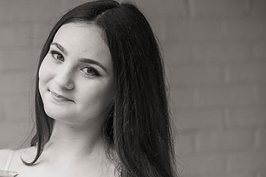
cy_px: 108
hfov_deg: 10.3
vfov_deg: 6.9
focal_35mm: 199
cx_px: 6
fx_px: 1471
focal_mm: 98
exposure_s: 1/640
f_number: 4
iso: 640
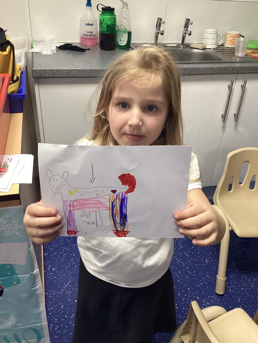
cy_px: 172
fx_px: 308
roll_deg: -3.5
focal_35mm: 31
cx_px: 129
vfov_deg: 58.4
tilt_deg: -32.8
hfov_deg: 45.4
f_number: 2.4
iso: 200
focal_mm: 3.3
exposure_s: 1/50
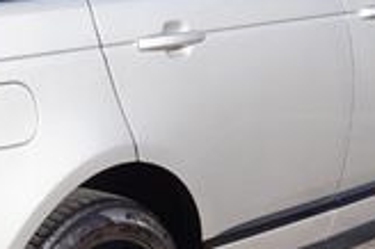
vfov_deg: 11.1
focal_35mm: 123
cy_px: 114
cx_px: -32
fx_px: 1279
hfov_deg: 16.2
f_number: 13
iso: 100
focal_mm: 21
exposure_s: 1/80
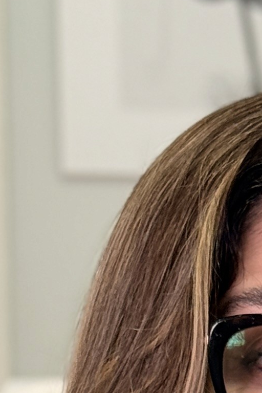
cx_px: 424
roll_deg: -0.5
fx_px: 2860
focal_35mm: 262
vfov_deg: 7.7
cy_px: 606
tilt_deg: -4.4
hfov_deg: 5.2
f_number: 1.78
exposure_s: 1/60
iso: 125
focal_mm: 6.76
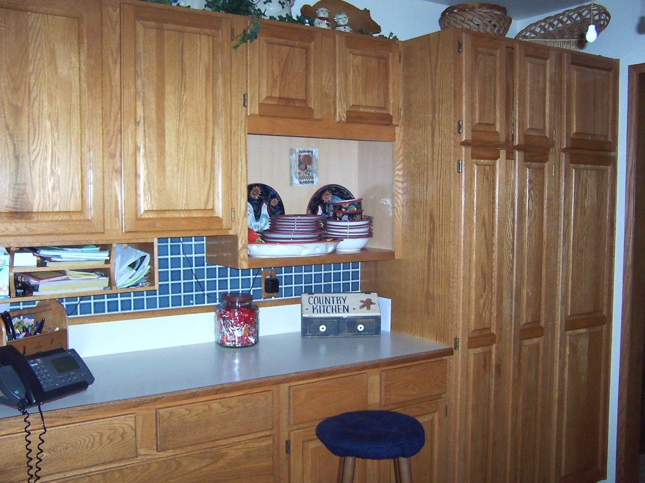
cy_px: 242
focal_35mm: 36
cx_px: 322
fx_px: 671
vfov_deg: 39.7
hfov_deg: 51.4
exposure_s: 1/60
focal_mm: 5.6
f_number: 2.8
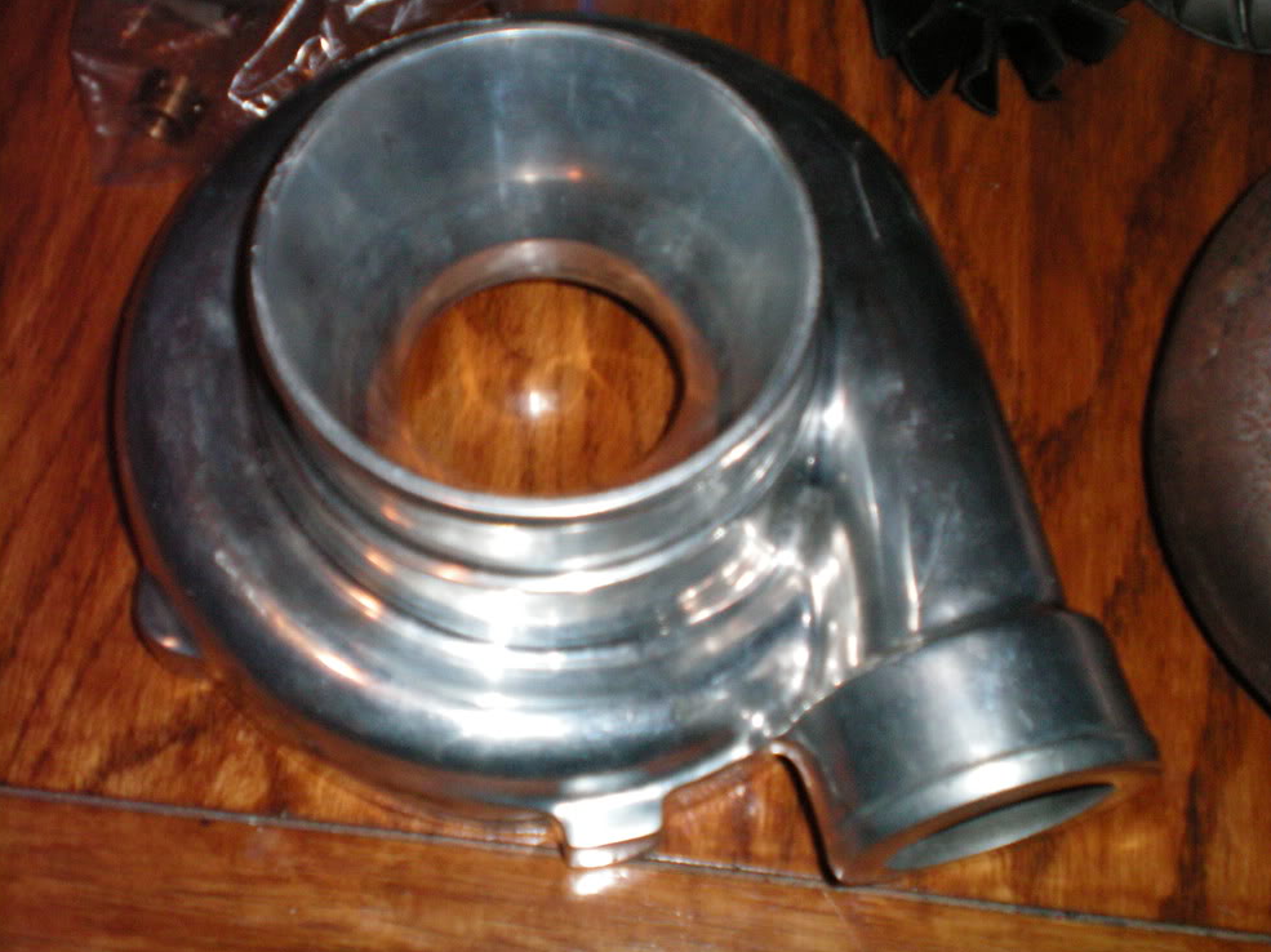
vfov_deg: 28.0
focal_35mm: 52
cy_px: 462
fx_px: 1909
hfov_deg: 36.8
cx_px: 649
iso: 200
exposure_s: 1/60
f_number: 3.7
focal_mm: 8.4
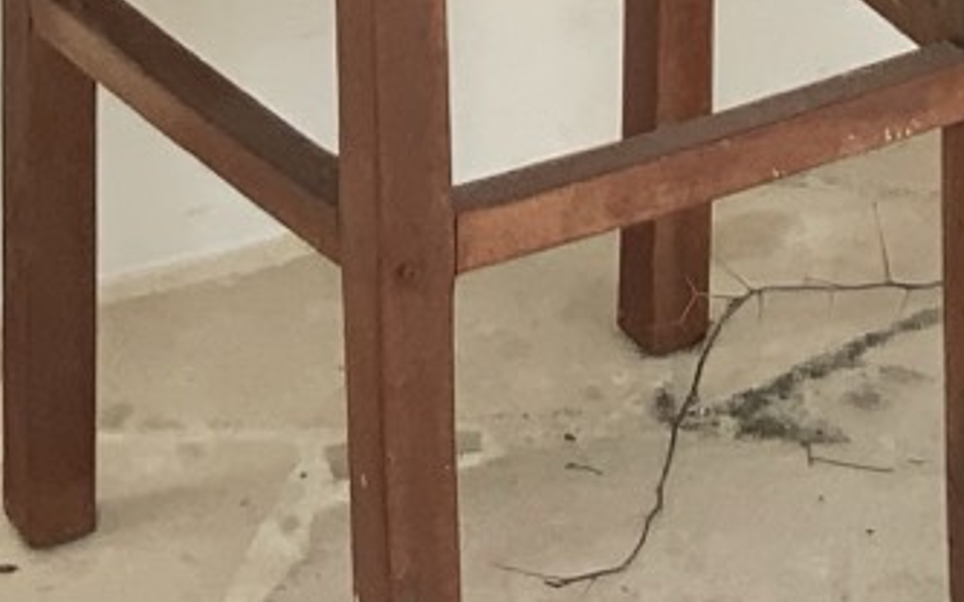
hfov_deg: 11.8
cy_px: -1210
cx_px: 866
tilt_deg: -10.9
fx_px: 4649
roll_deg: -0.5
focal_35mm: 177
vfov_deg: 6.7
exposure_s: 1/495
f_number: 1.8
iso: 16
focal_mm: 3
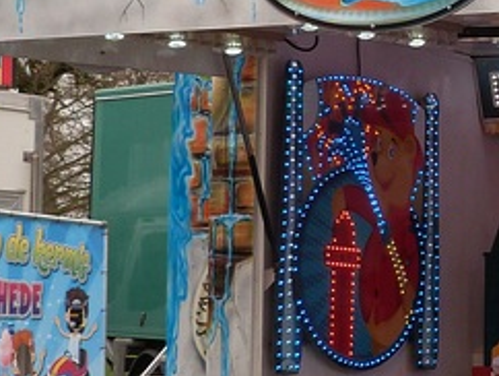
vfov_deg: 11.6
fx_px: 1847
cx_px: 641
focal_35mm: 128
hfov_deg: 14.7
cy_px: 178
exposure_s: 1/160
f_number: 4
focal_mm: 5.4
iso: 100
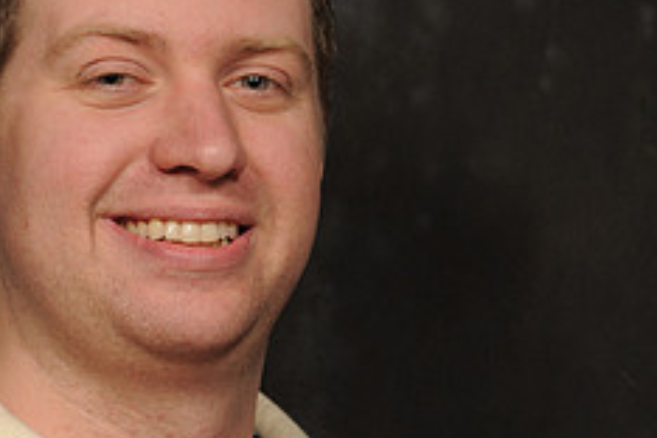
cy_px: 348
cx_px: 147
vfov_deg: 6.0
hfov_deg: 8.9
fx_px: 4197
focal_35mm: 230
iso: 200
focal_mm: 62
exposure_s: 1/100
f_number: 7.1
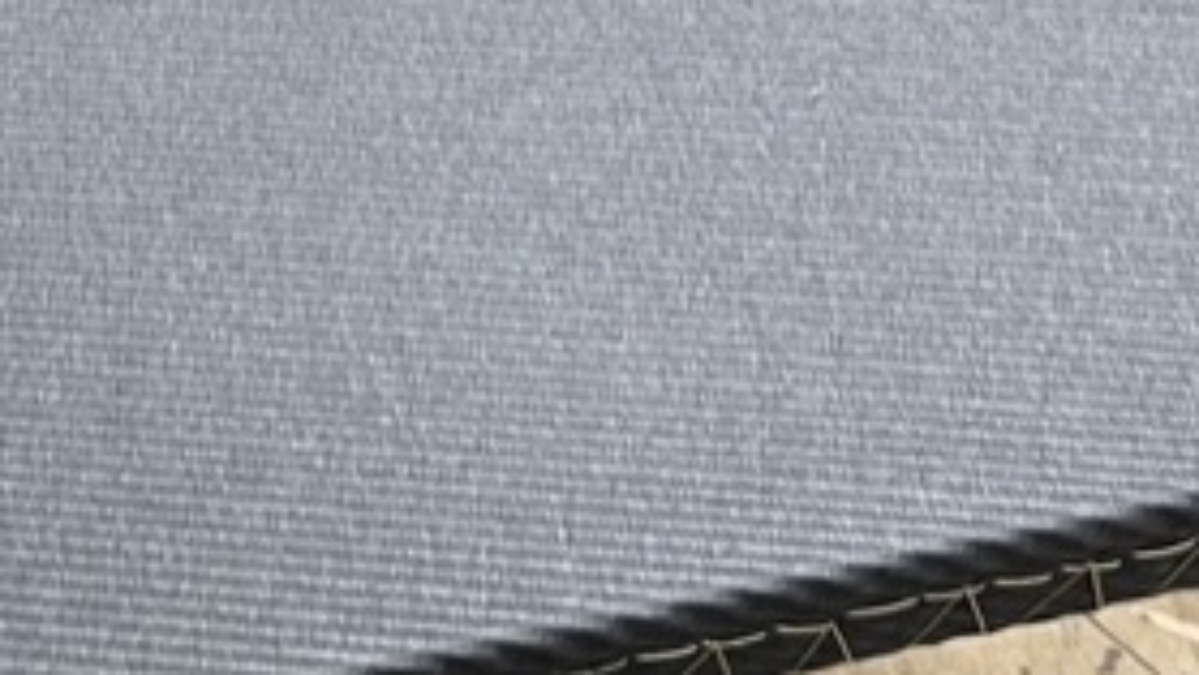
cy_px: 62
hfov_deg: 17.6
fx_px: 3307
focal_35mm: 104
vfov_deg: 11.6
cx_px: -795
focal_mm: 5.1
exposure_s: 1/50
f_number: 1.6
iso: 100
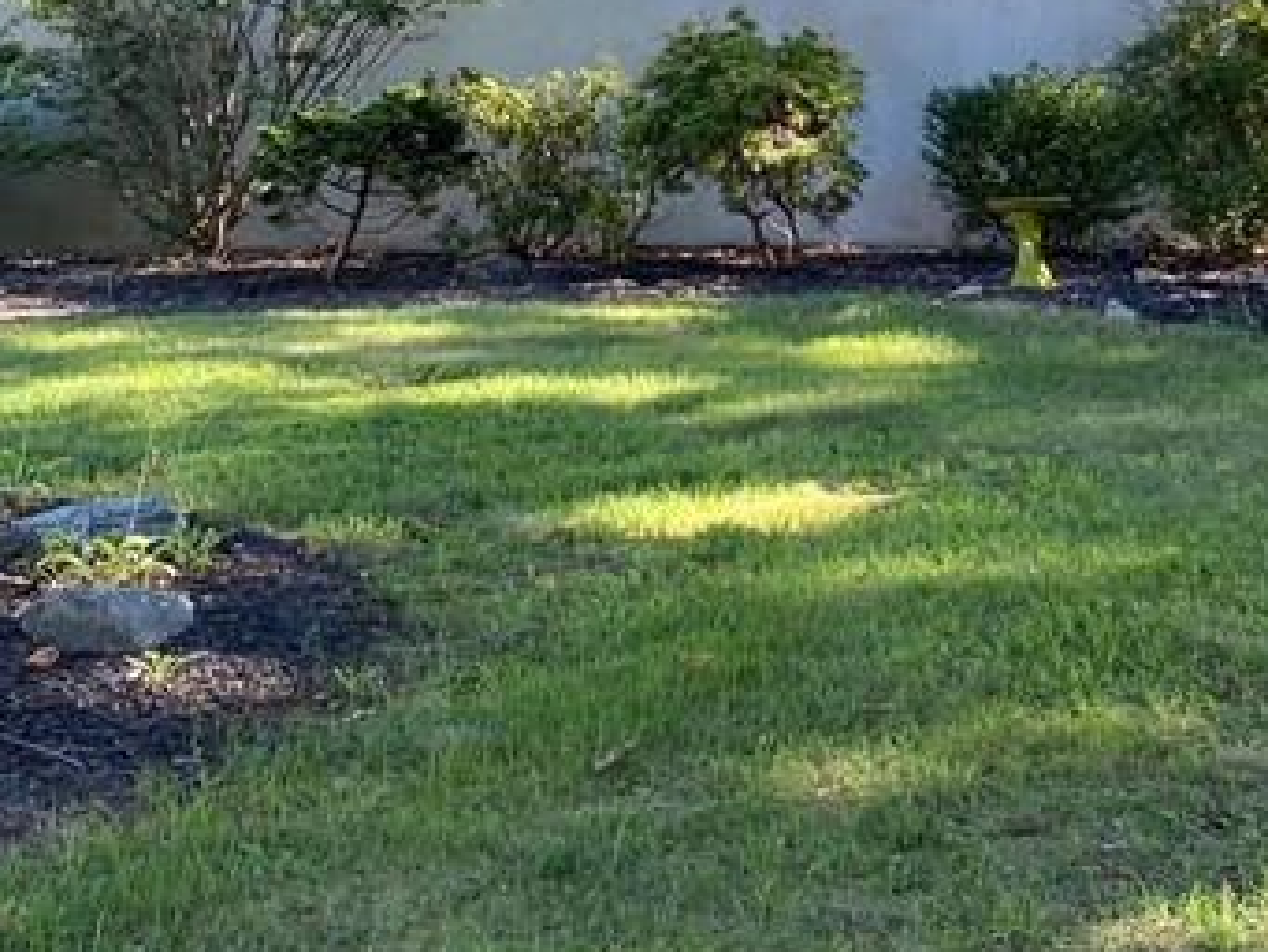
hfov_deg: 24.9
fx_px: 2858
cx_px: 863
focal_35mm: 78
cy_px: -201
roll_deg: -1.4
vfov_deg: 17.9
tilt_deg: +3.9
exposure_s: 1/126
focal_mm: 4.25
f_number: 1.8
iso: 32
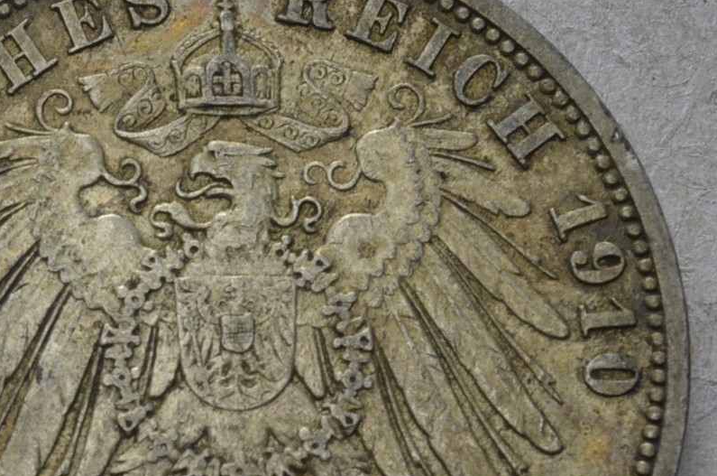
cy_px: 359
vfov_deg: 5.4
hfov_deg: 8.0
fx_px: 5080
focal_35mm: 256
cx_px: -234
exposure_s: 1/250
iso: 400
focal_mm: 55
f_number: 14
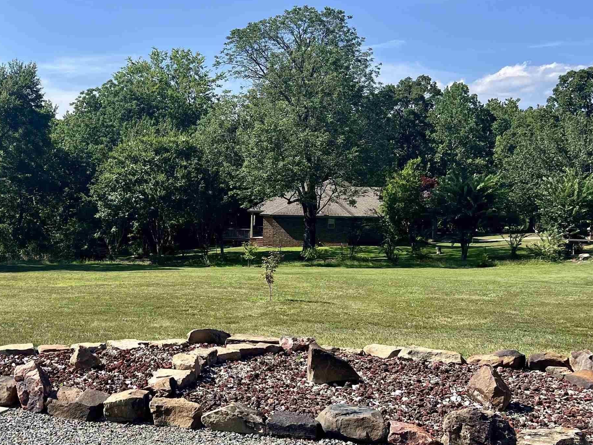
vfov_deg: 32.9
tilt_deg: -3.0
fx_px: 754
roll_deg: -0.4
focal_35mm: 44
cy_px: 239
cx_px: 127
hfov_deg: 41.3
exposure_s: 1/3356
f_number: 1.5
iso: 50
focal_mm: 5.7
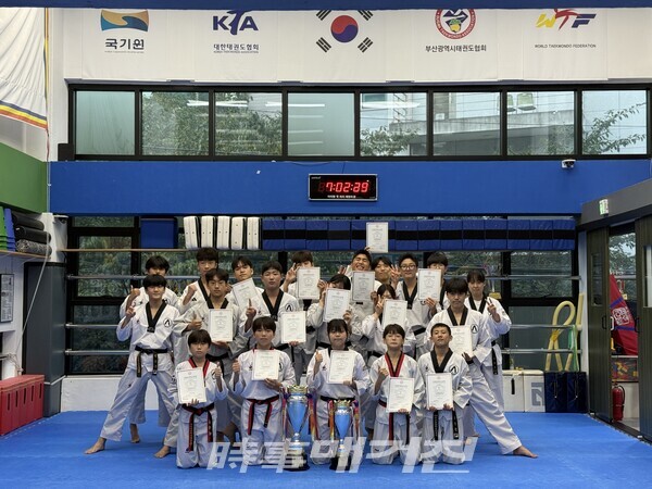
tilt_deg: +3.3
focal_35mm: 48
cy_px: 244
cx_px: 326
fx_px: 904
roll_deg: -0.1
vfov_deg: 30.3
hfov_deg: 39.7
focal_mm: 6.76
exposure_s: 1/60
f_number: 1.78
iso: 80
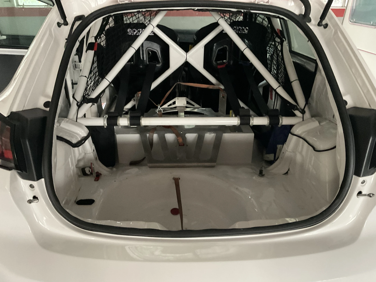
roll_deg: +0.1
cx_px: 188
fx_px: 315
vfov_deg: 48.2
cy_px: 141
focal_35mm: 29
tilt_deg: -25.4
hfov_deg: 61.7
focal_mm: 3
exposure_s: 1/30
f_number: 1.8
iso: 500
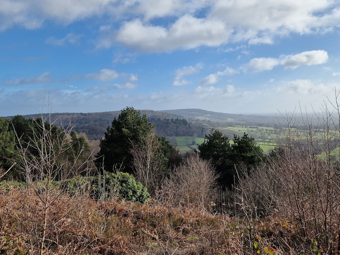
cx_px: 185
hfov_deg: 59.9
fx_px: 295
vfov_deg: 46.6
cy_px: 104
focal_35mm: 30
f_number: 1.8
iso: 50
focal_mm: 6.4
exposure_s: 1/1656
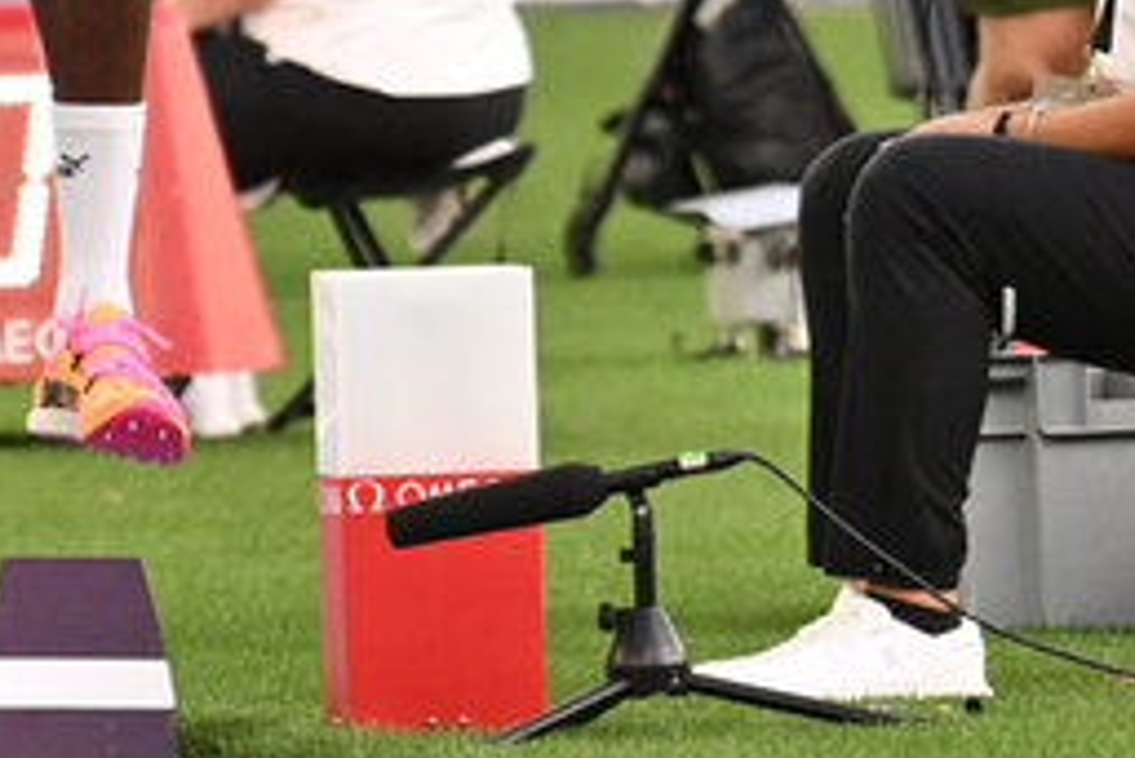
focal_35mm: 1120
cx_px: 164
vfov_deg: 1.2
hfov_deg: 1.8
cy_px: -519
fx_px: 35330
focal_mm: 280
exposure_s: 1/1000
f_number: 5.6
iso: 2200
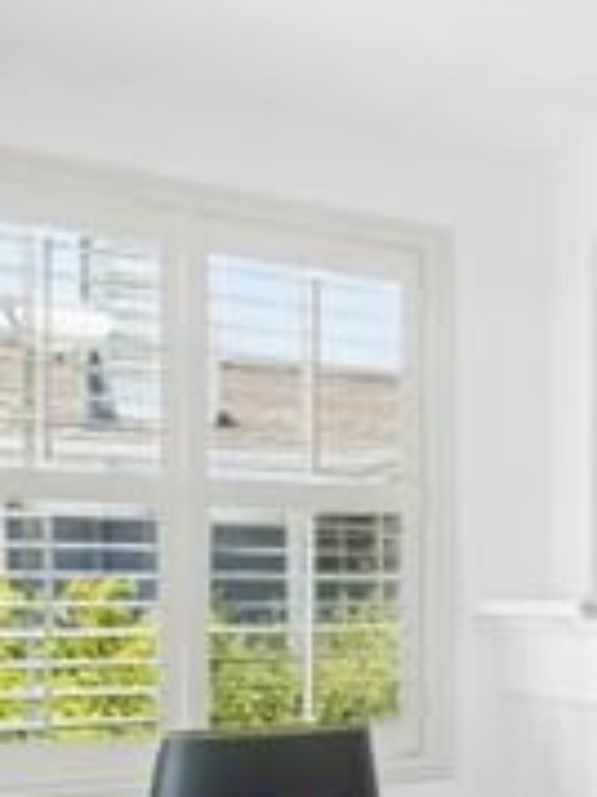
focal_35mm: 55
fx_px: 1266
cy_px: 594
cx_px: 1310
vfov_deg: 34.3
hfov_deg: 16.6
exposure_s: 1/10
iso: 125
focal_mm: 16
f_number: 9
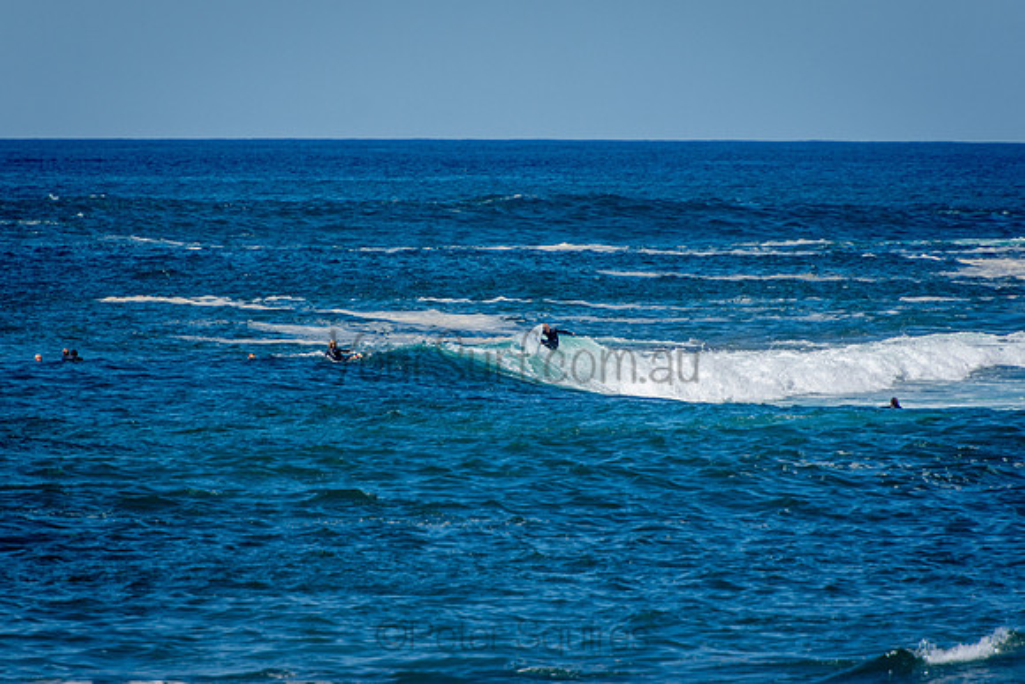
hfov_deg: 3.4
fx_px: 17498
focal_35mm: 614
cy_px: 342
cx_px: 512
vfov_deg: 2.2
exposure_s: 1/2000
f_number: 5.6
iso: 360
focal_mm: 400
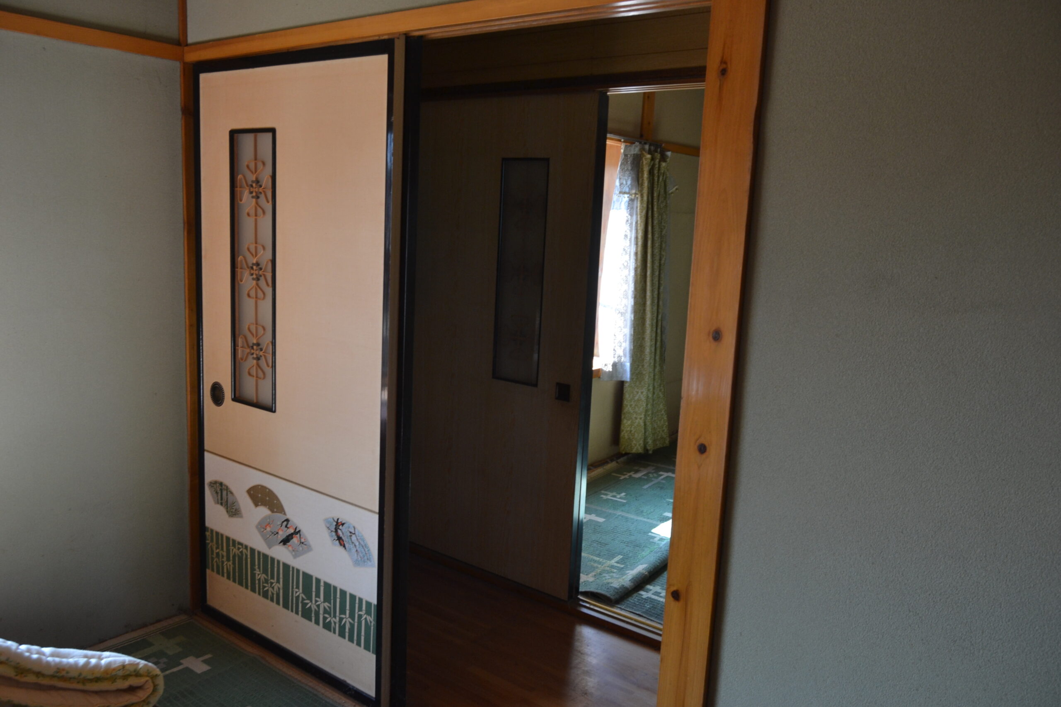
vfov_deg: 47.9
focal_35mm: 27
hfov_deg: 67.4
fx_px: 796
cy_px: 354
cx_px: 530
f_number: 4.5
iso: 400
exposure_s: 1/80
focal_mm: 18
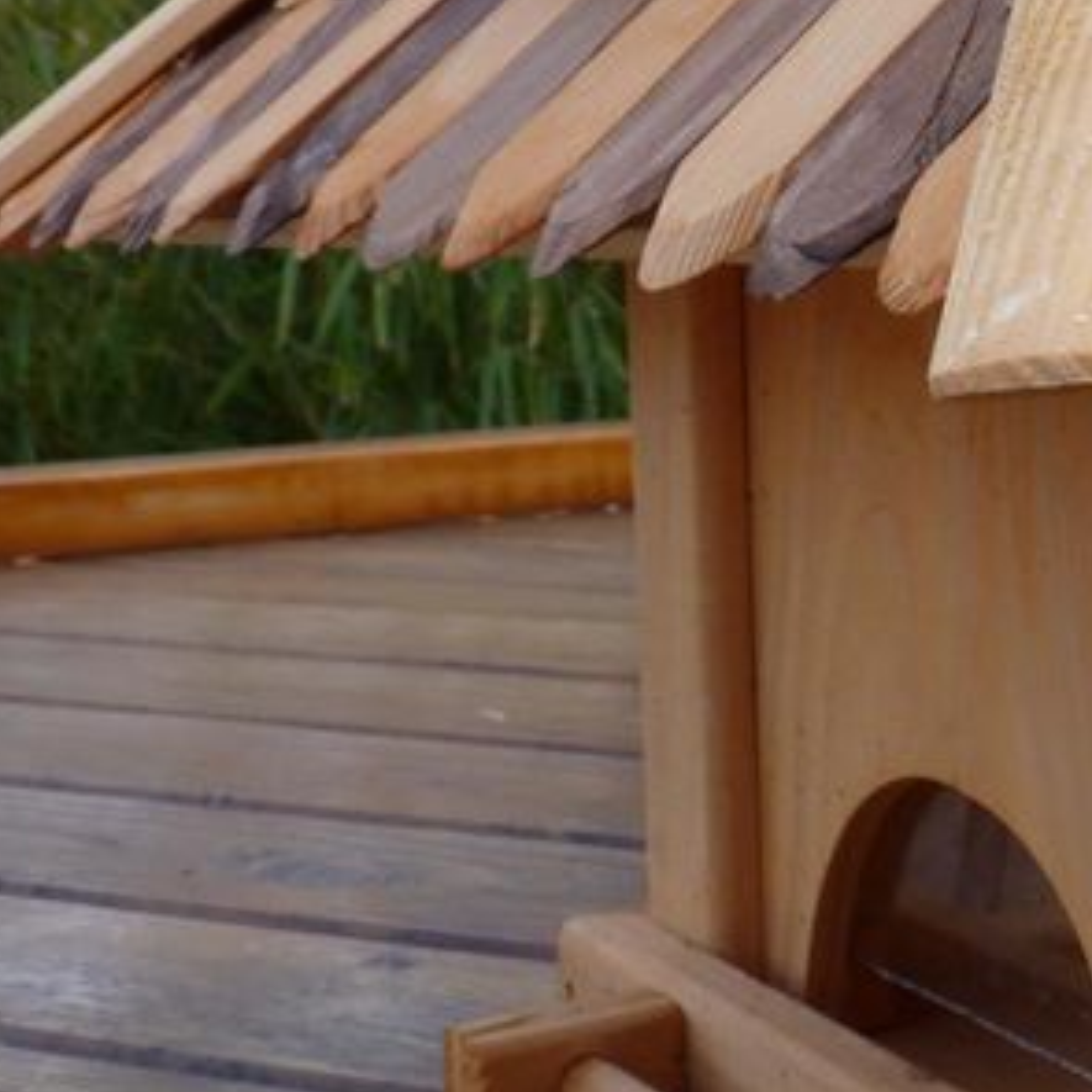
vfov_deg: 21.2
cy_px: 244
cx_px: 1347
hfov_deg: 19.9
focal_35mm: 81
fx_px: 2891
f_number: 4
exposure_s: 1/160
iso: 80
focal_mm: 4.8
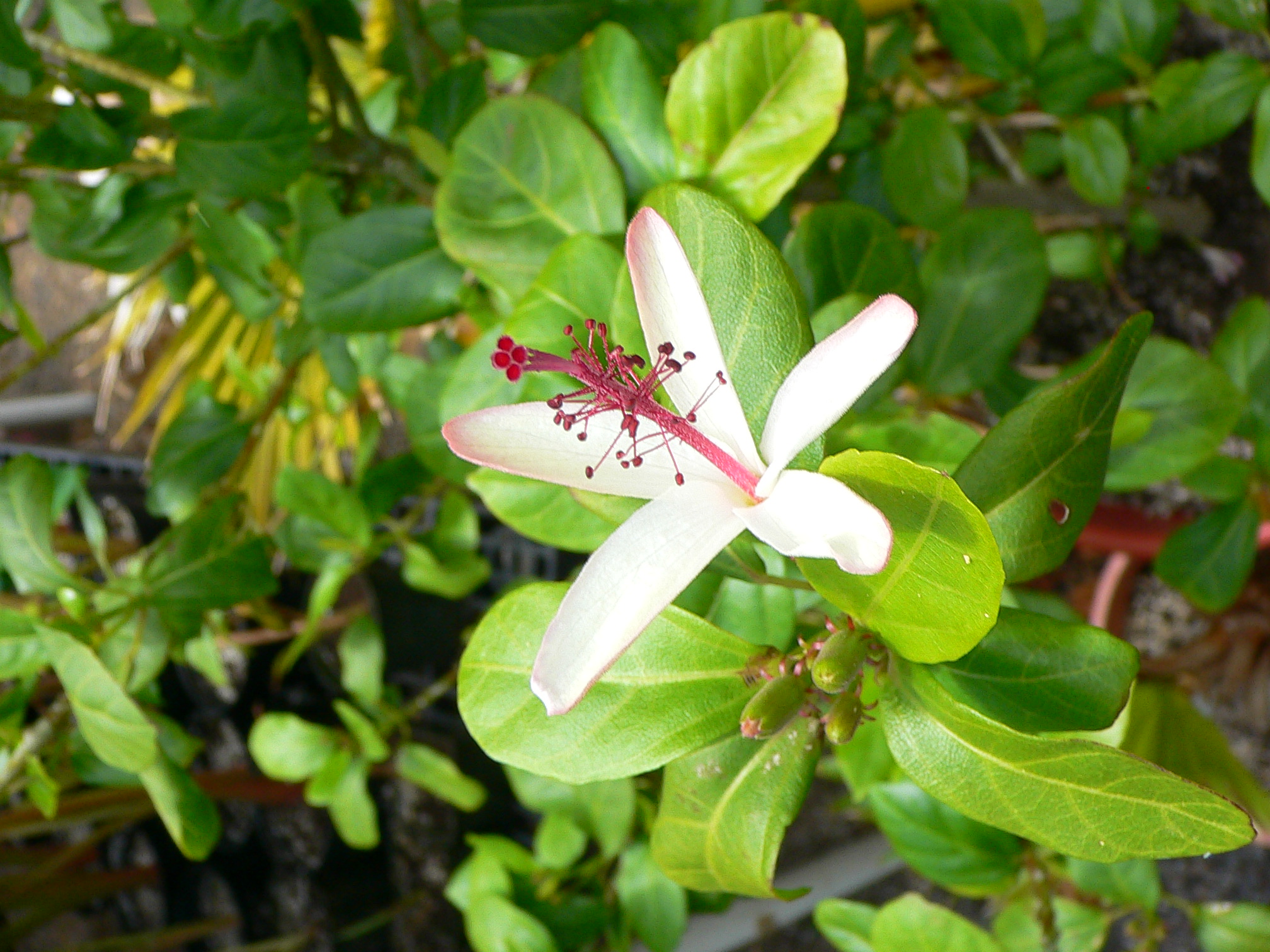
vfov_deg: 40.7
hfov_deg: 52.6
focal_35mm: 35
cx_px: 635
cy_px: 476
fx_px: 1284
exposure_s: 1/250
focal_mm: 4.6
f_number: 4
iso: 80
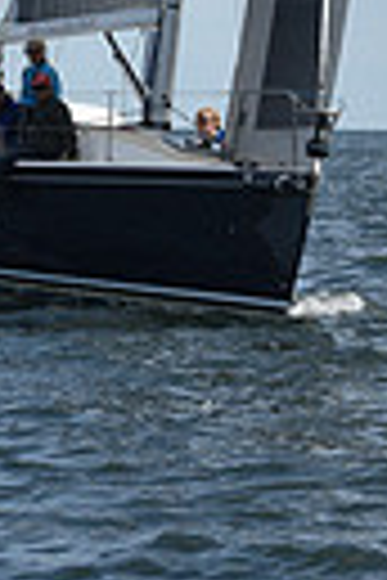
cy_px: -549
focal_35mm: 350
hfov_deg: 3.9
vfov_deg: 5.8
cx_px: 241
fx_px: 5643
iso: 320
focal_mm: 78
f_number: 11
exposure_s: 1/1000
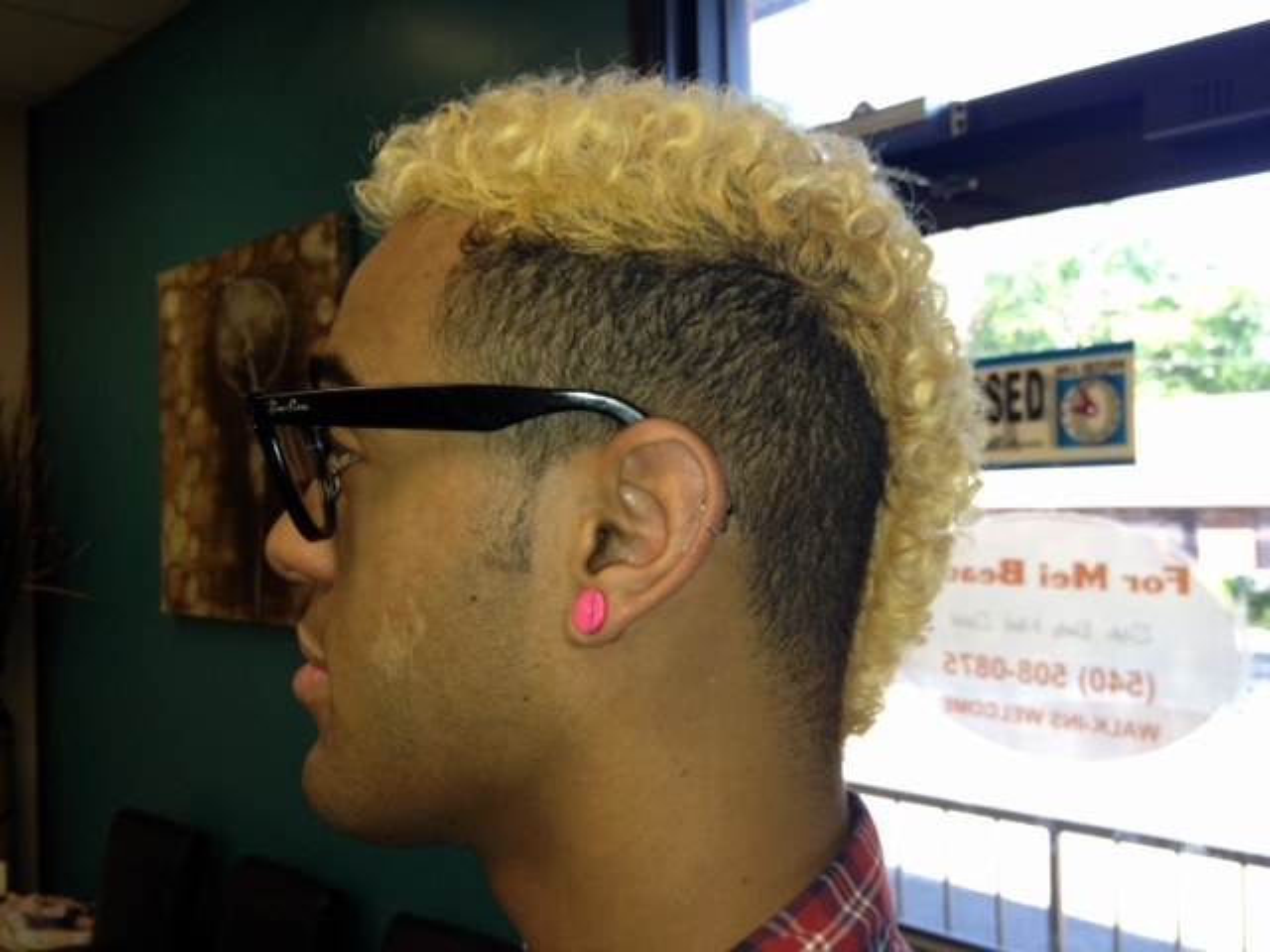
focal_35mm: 35
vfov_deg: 40.7
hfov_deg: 52.6
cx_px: 635
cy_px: 476
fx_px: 1284
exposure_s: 1/25
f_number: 2.4
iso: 64
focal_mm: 4.28
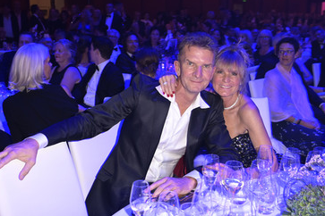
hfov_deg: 53.1
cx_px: 158
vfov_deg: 36.9
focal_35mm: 36
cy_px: 115
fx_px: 325
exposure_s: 1/60
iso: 1250
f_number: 4
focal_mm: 29
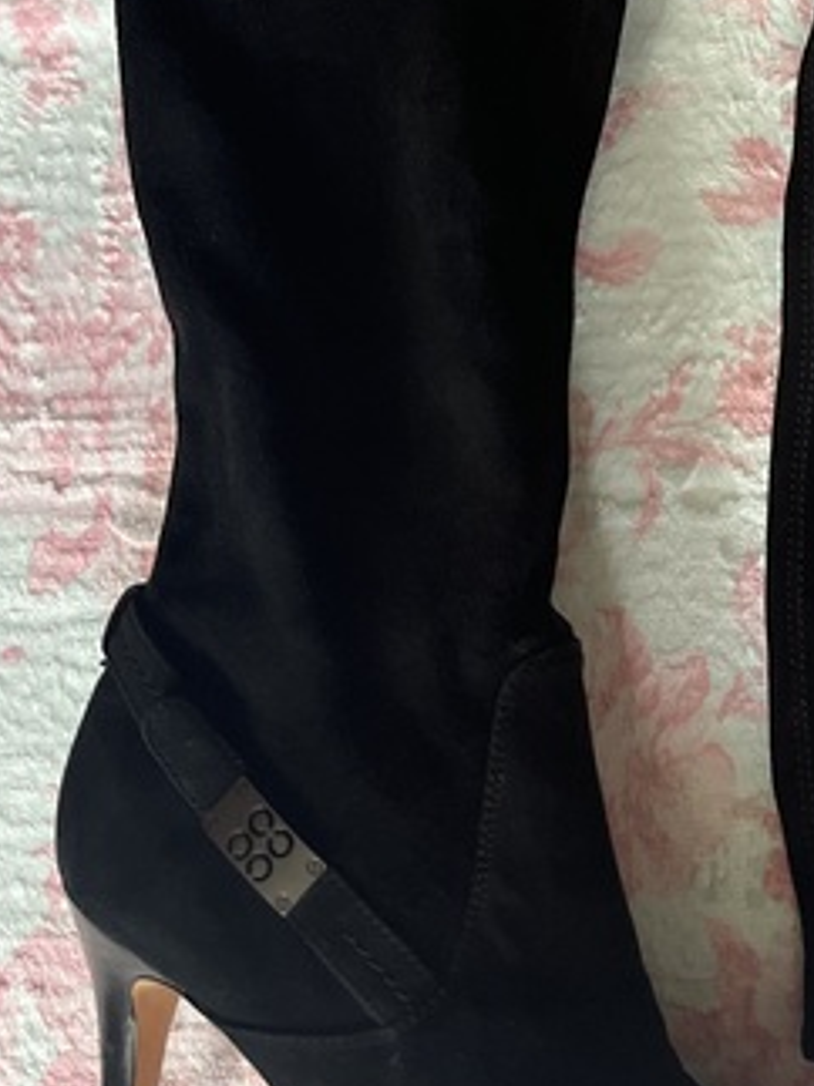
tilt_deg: -85.8
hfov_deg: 24.0
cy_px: 321
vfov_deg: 32.3
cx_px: 767
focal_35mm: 59
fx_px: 1851
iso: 500
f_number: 1.6
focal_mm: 5.1
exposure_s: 1/60
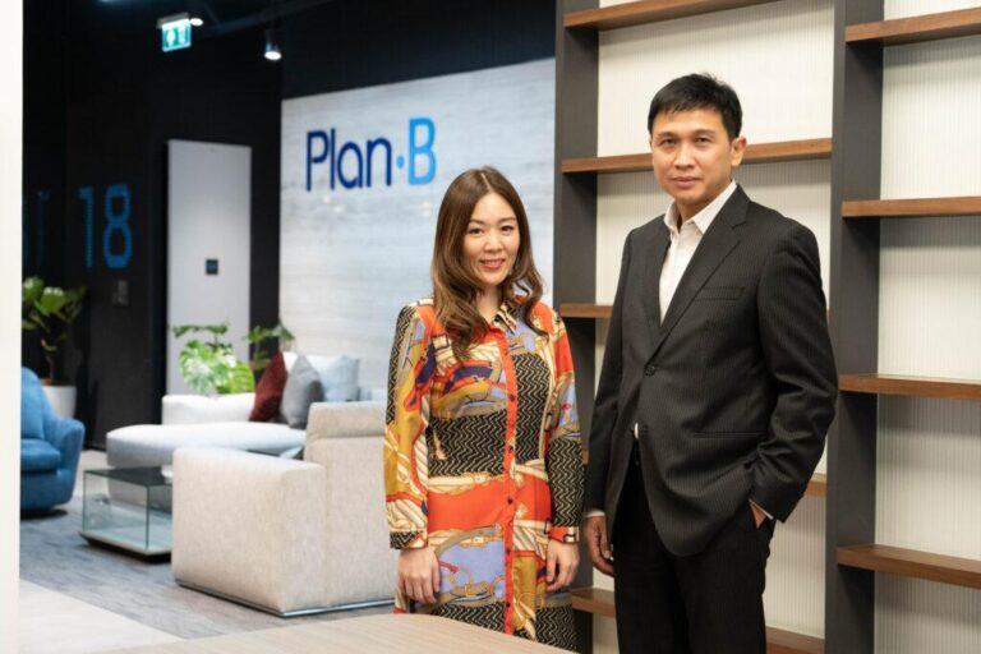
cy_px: 327
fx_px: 1608
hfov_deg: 33.9
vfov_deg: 23.0
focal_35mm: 59
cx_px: 490
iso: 4000
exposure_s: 1/100
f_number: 4
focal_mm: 59
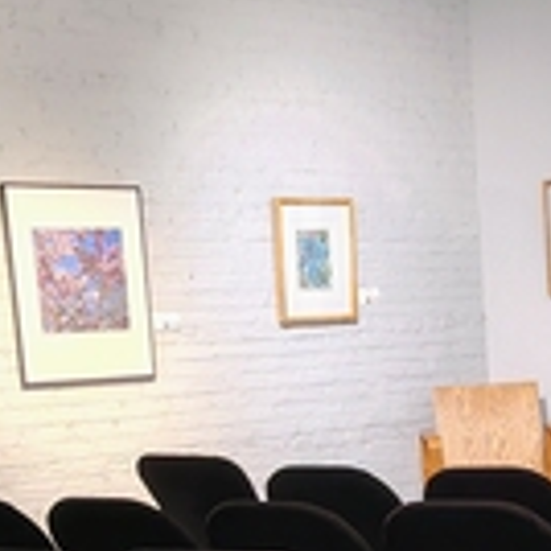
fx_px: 1711
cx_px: 506
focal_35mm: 95
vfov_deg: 17.2
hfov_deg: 18.0
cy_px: 711
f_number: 1.8
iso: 902
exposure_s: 1/60
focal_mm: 5.56
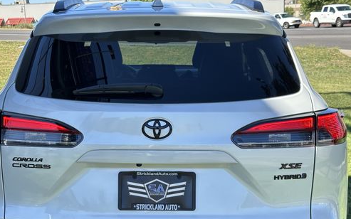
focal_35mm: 66
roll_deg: +2.9
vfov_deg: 19.6
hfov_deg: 31.0
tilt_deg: -10.2
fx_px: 631
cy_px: 151
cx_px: 145
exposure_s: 1/1242
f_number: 1.78
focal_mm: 6.86
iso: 64
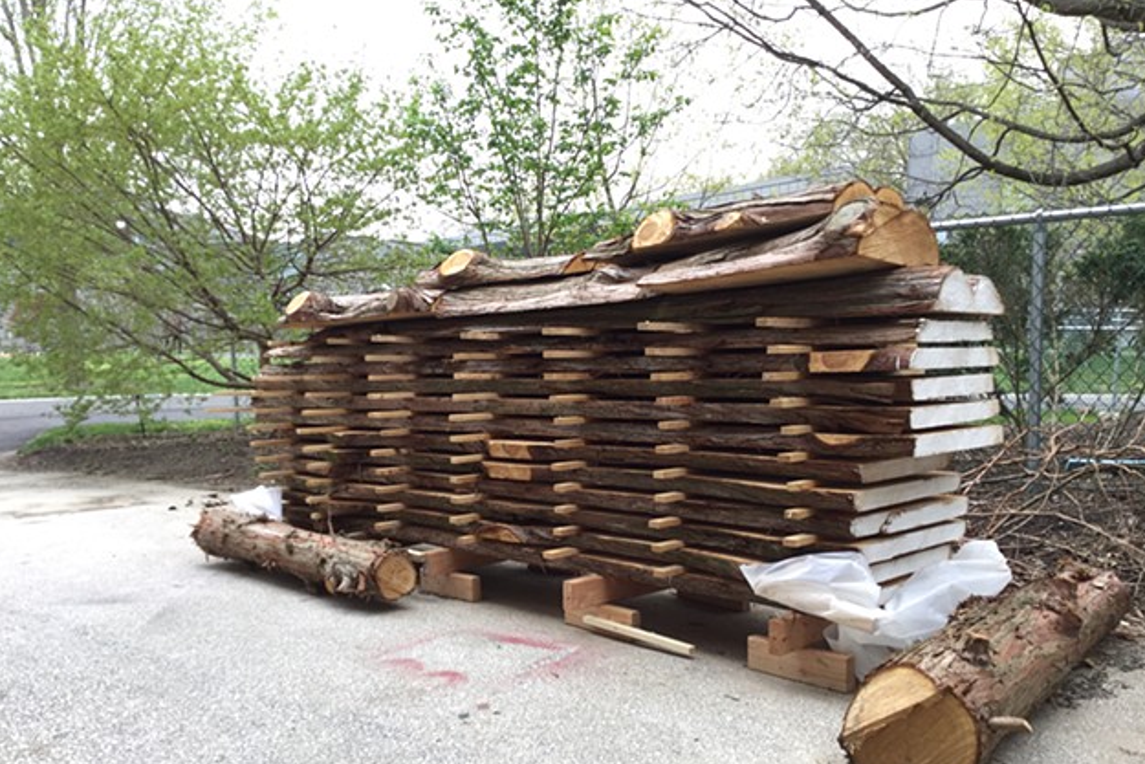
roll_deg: -0.4
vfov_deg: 39.9
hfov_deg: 57.2
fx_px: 1050
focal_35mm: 33
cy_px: 434
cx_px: 572
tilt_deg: -6.3
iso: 32
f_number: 2.4
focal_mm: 3.3
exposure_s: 1/60
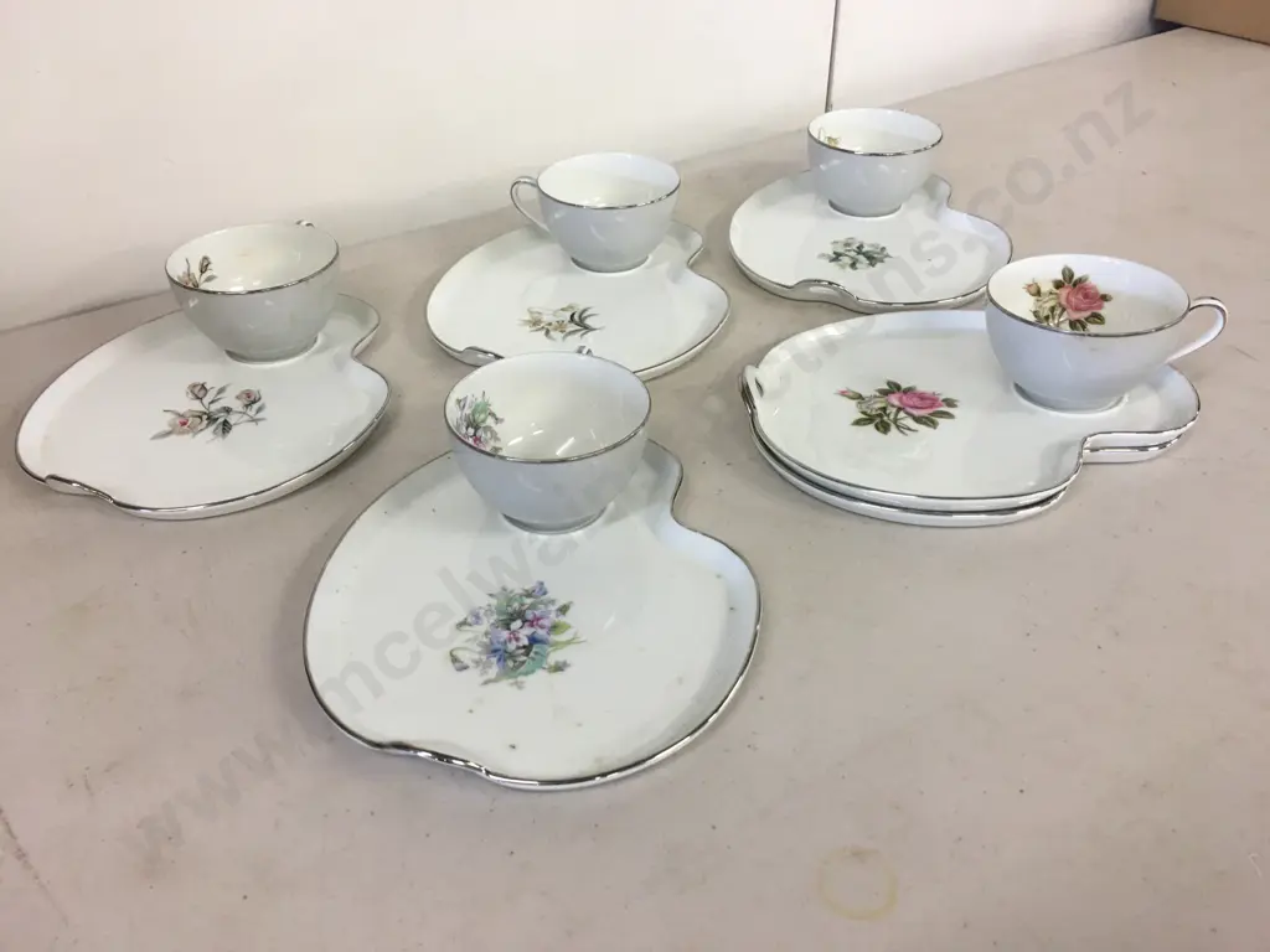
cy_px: 476
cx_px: 635
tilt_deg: -34.5
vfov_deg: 48.2
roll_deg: +1.8
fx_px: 1064
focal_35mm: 29
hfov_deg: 61.7
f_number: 2.2
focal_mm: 4.15
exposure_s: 1/33
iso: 50
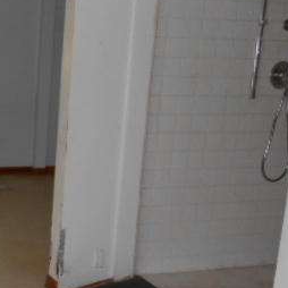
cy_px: 166
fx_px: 546
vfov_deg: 29.5
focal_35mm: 58
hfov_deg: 26.7
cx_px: -45
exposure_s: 1/25
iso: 200
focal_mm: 4.6
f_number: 3.2
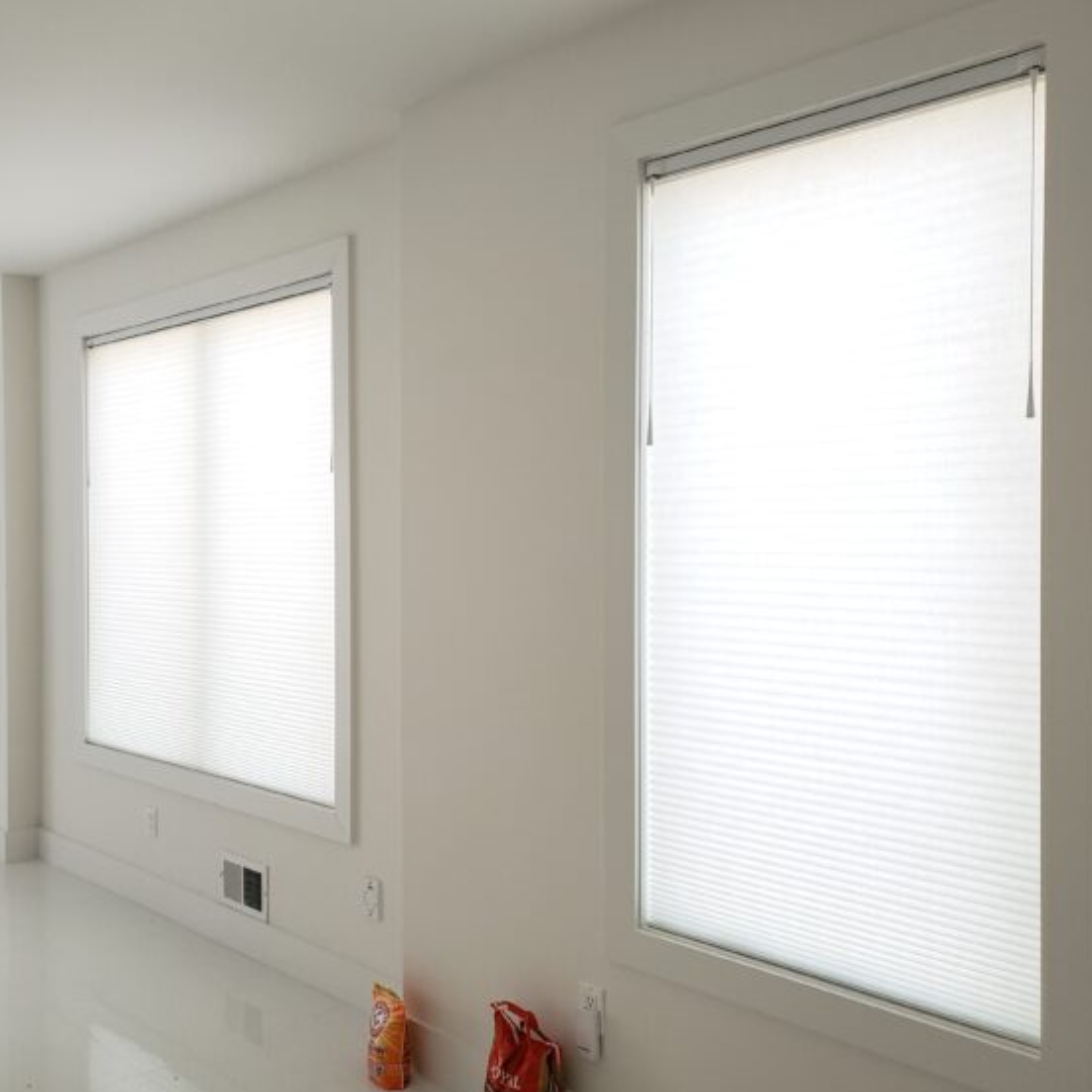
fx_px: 1142
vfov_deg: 51.1
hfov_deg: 50.3
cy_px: 536
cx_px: 372
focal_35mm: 32
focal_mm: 4.3
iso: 200
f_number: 2.4
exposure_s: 1/60
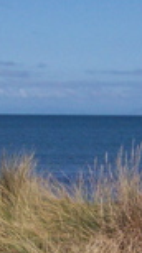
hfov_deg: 6.9
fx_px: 1158
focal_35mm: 172
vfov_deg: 12.5
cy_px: 155
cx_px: 192
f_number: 4.8
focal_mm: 8
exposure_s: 1/1000
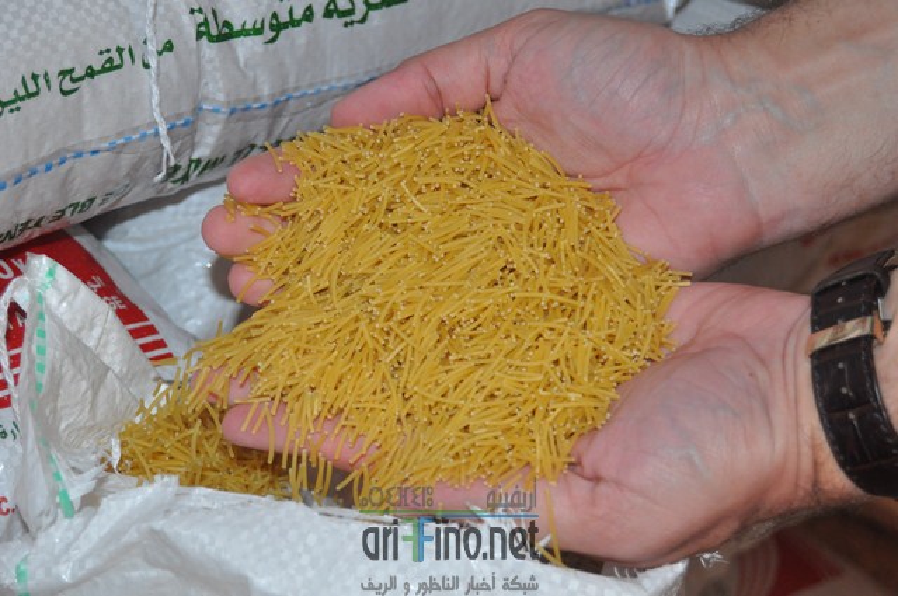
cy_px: 298
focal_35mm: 82
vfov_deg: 16.5
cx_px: 449
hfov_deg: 24.6
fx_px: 2055
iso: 800
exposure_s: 1/60
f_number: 5.6
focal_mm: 55
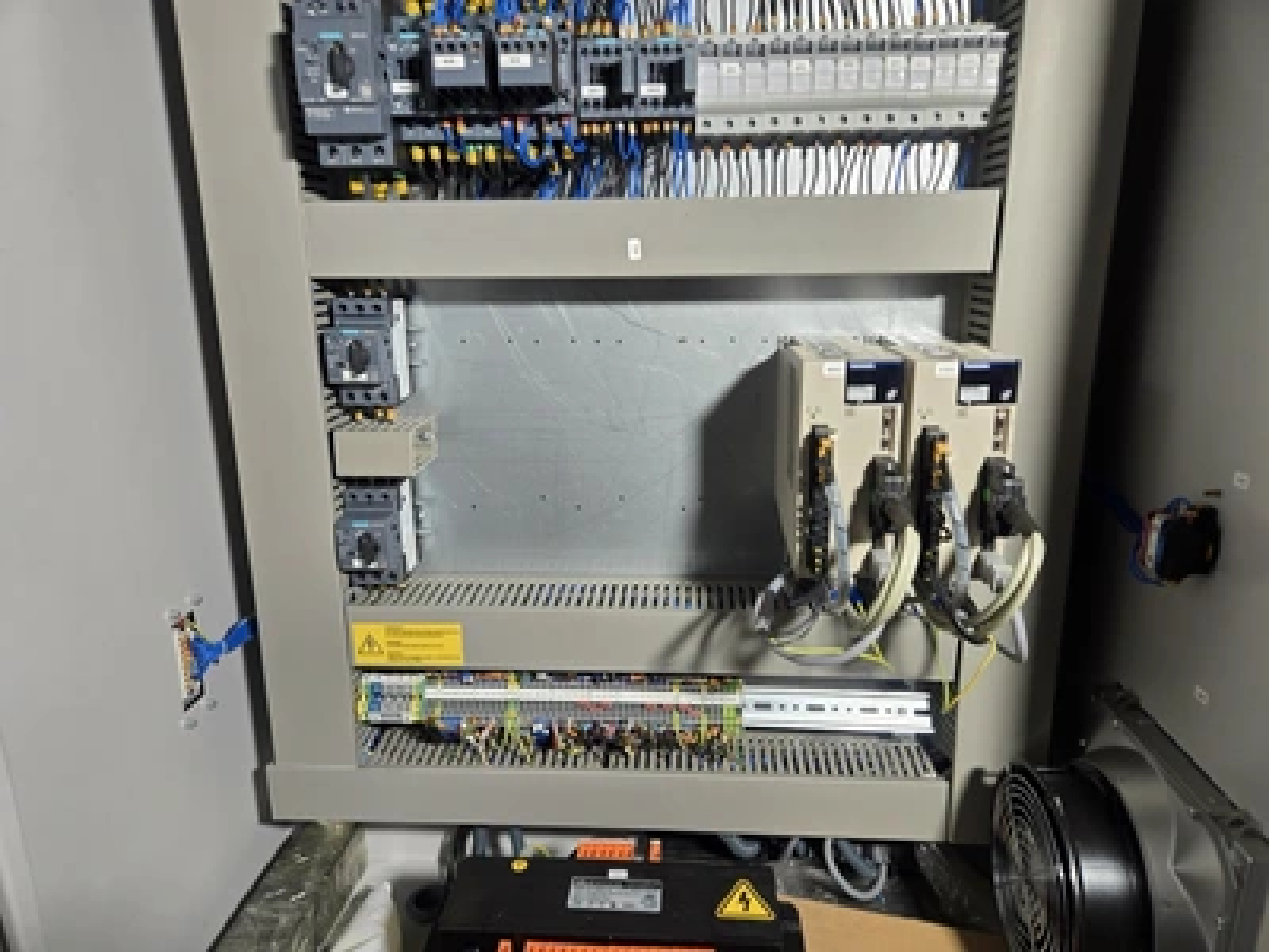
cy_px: 476
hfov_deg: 73.9
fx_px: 843
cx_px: 634
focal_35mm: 23
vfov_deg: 58.9
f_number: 1.8
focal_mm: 5.4
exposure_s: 1/50
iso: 32
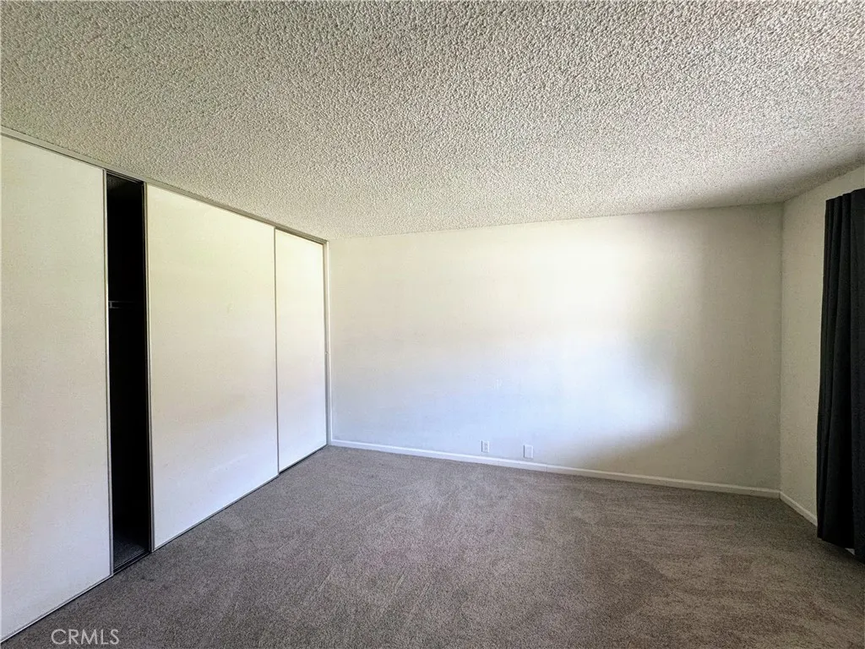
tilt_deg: -1.4
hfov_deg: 102.1
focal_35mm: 14
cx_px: 432
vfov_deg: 85.7
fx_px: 350
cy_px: 324
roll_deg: +0.2
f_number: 2.2
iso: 160
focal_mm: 2.22
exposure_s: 1/99
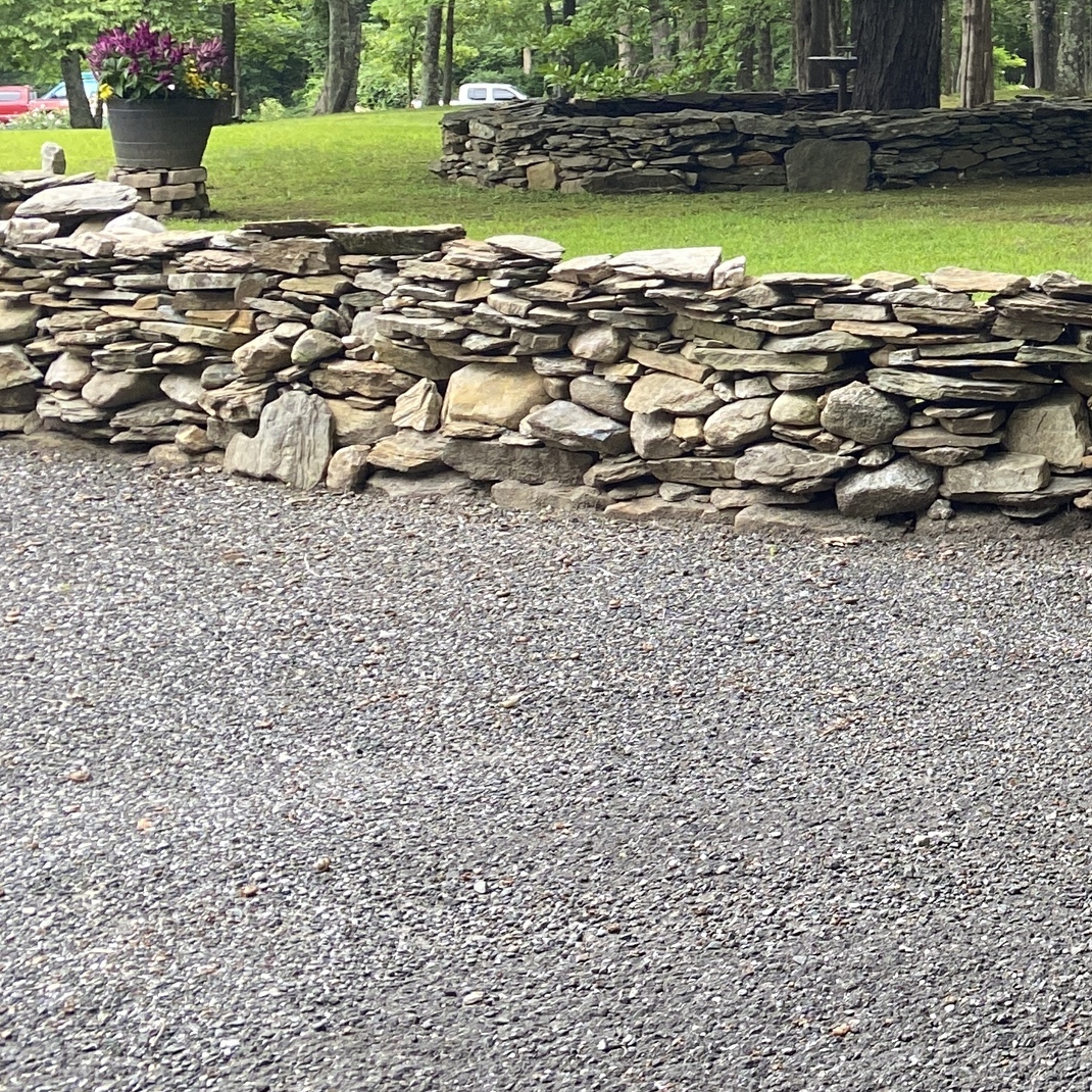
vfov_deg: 25.0
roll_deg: +0.2
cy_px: 30
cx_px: 1545
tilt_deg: +0.1
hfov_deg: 22.4
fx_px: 2356
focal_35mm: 66
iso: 125
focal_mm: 4.25
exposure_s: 1/102
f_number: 1.8
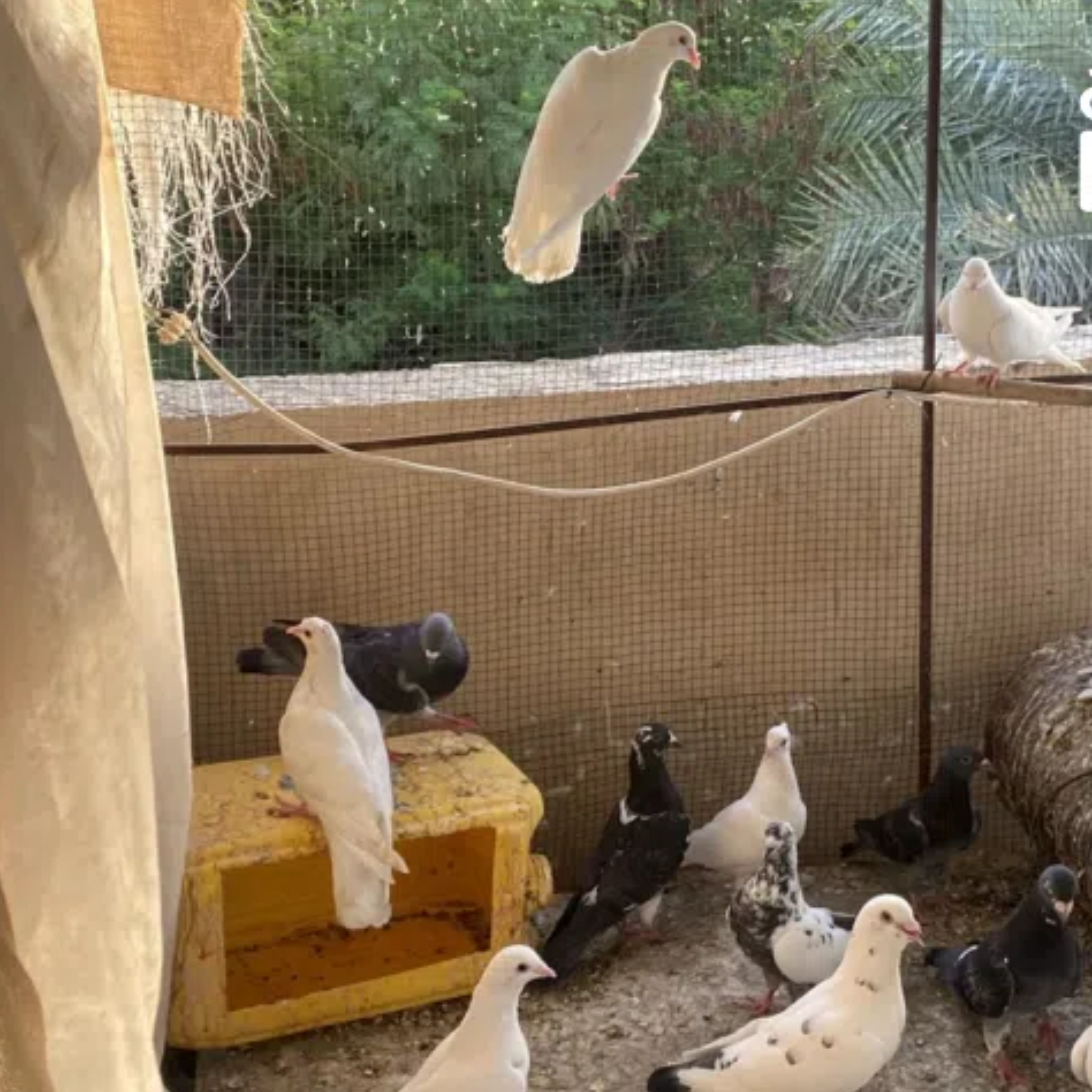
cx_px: 733
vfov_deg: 52.5
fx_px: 1106
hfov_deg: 51.5
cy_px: 544
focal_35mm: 31
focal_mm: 4.25
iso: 64
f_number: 1.8
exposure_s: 1/121
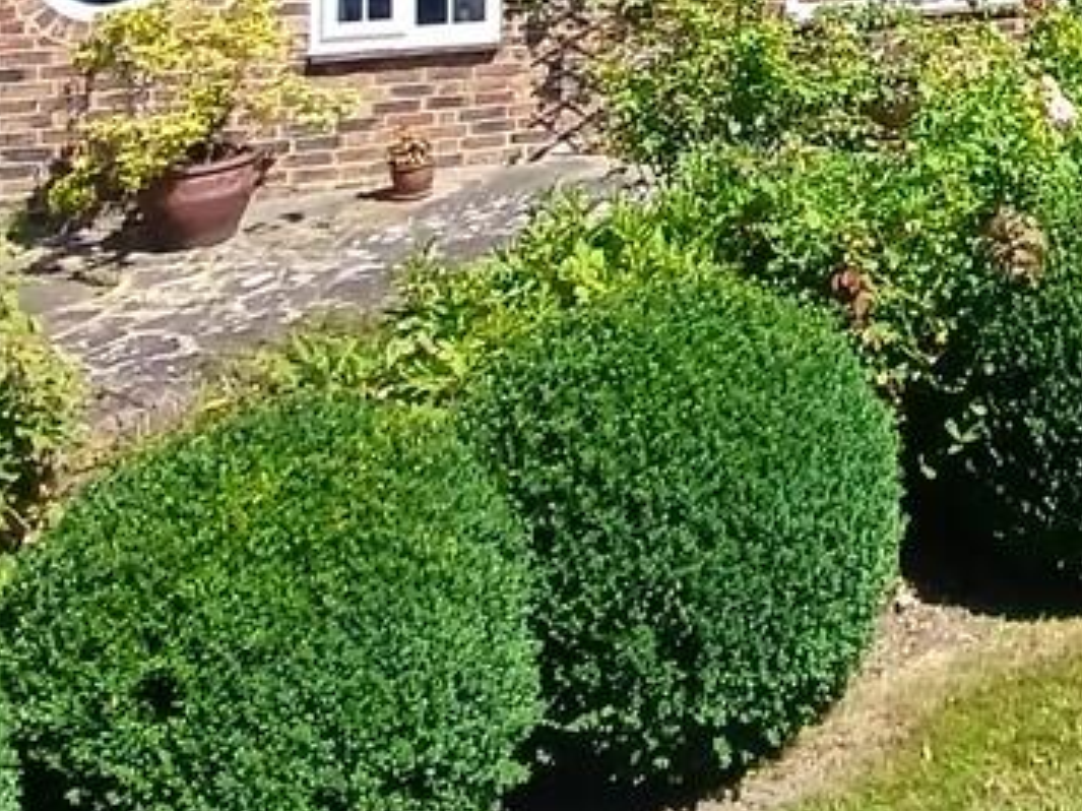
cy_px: -250
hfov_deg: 35.1
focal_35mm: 49
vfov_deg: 25.4
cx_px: 1091
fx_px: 1531
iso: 50
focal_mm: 1.4
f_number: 2.2
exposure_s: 1/1199
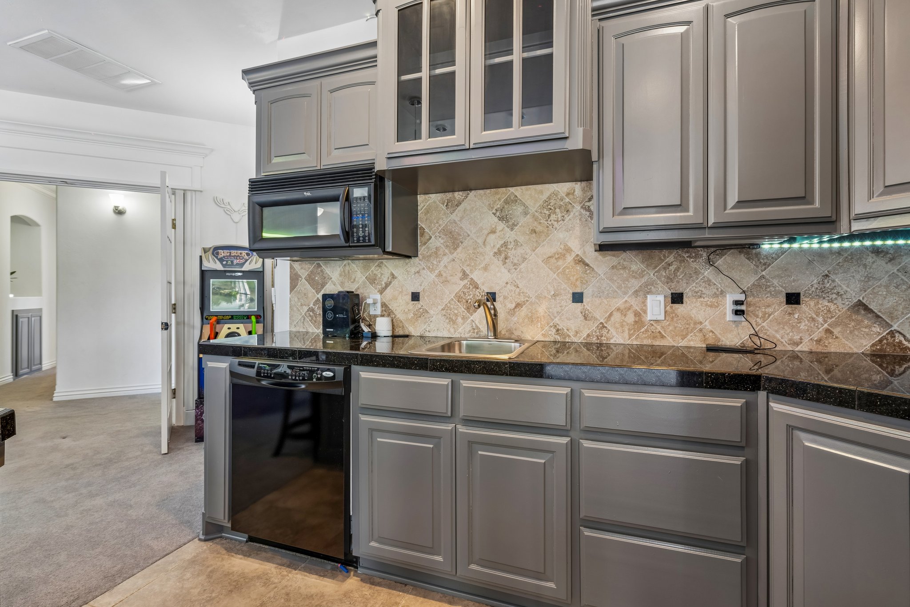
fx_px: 404
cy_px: 304
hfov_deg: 96.7
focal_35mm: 16
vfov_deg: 73.7
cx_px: 455
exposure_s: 1/3.33
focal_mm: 16
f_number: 8
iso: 200
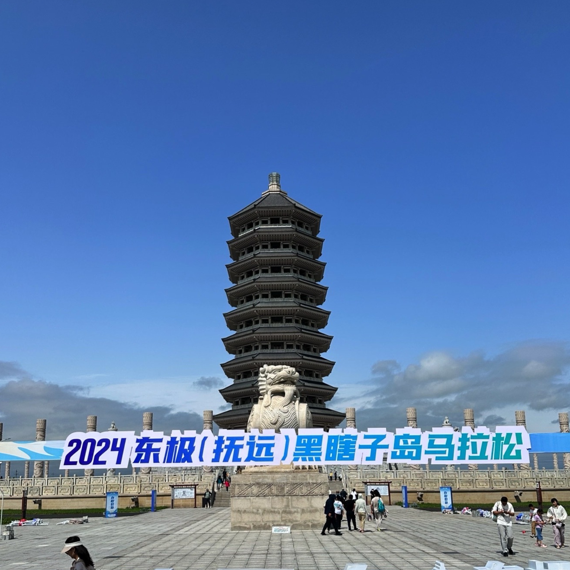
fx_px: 615
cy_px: 357
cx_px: 272
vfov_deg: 49.3
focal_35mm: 33
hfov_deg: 49.7
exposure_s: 1/8197
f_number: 1.78
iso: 80
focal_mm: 6.86
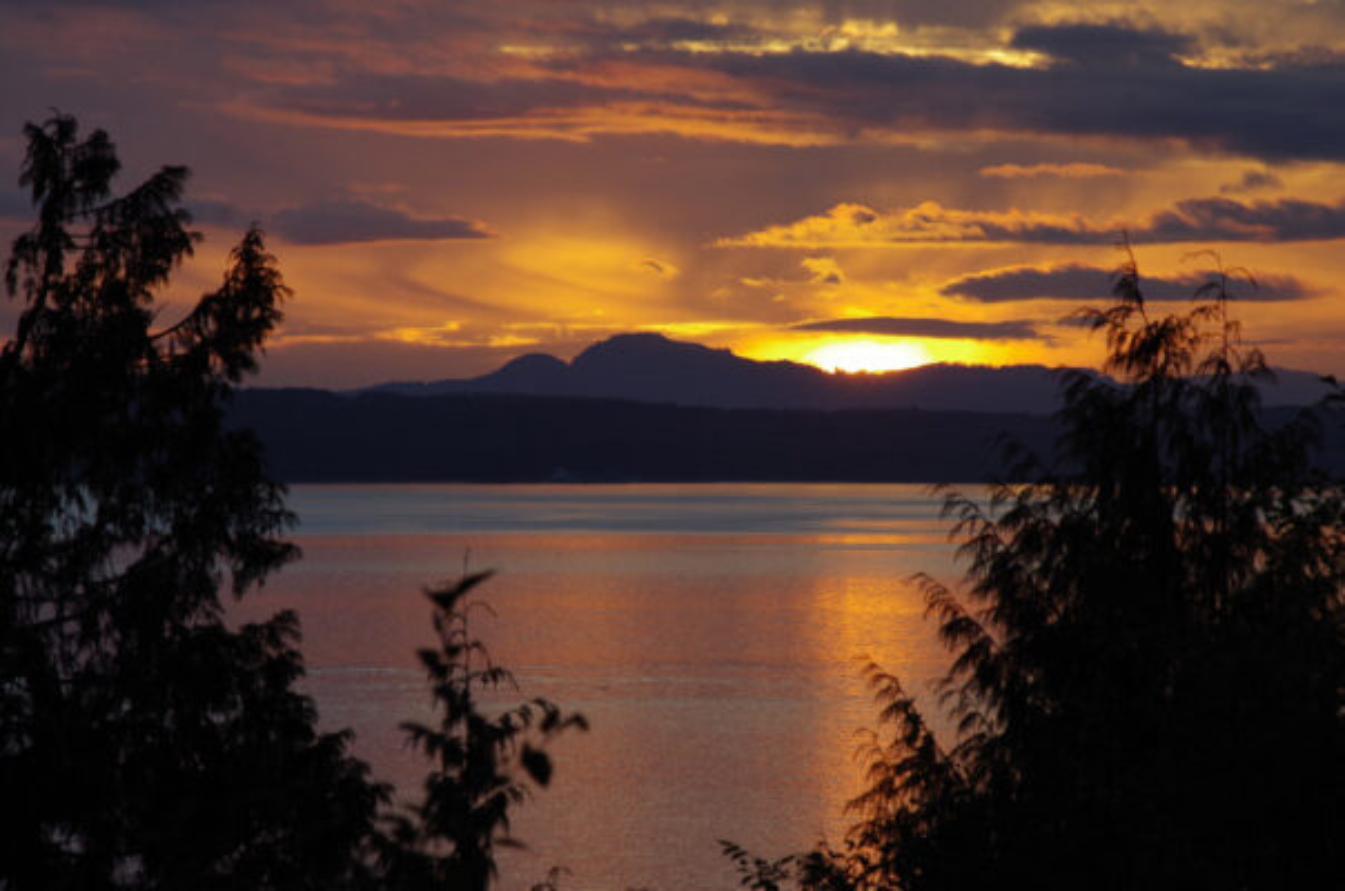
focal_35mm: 255
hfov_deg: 8.1
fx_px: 9507
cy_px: 446
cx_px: 672
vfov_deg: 5.4
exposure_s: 1/125
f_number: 9
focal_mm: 170
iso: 200
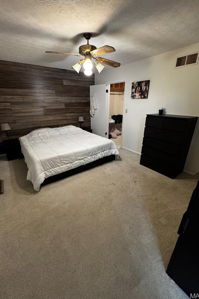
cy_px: 147
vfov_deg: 100.4
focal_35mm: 15
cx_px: 98
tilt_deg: -20.6
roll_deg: +0.0
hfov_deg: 77.3
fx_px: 124
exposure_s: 1/60
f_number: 2.2
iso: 500
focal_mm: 2.22
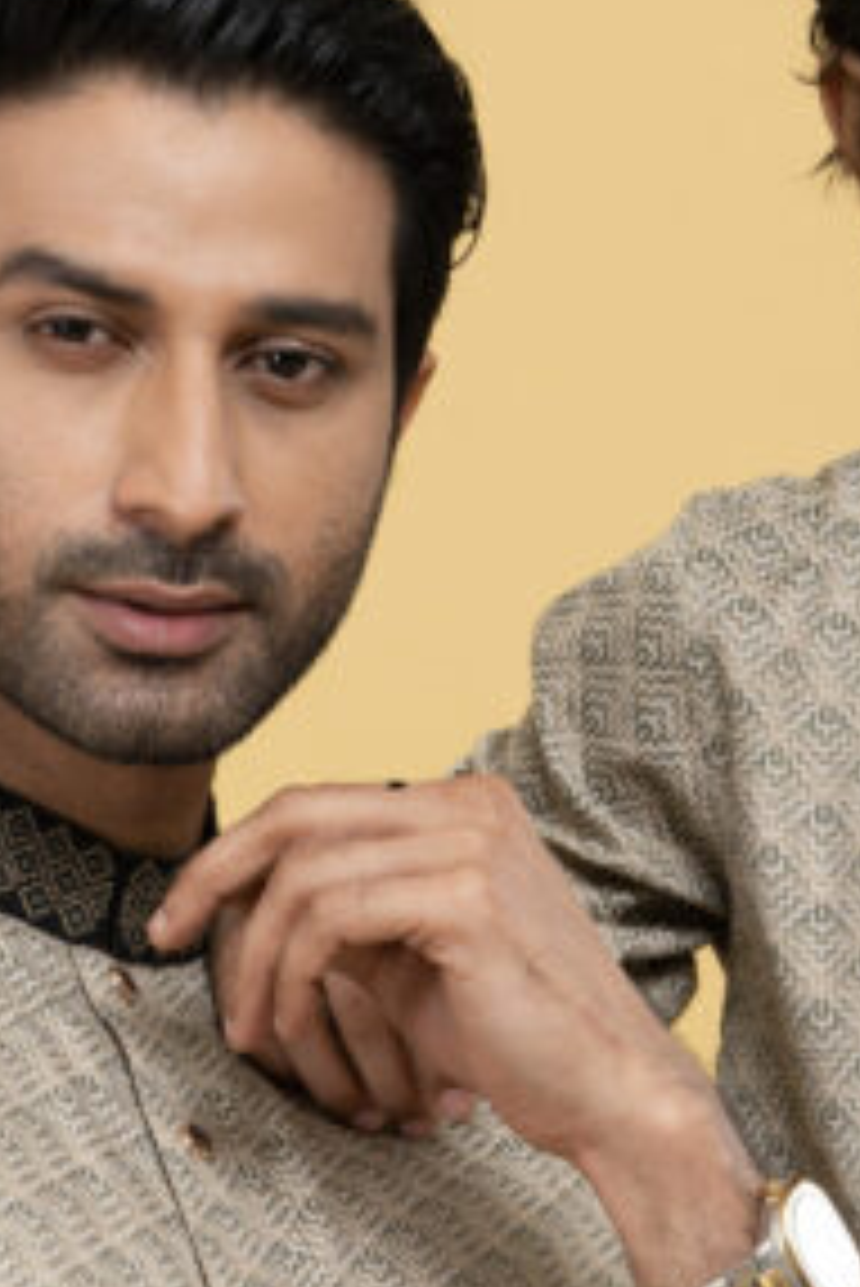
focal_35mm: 694
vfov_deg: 3.0
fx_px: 24836
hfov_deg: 2.0
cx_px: 473
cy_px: 1062
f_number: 8
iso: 160
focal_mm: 174
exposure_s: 1/125
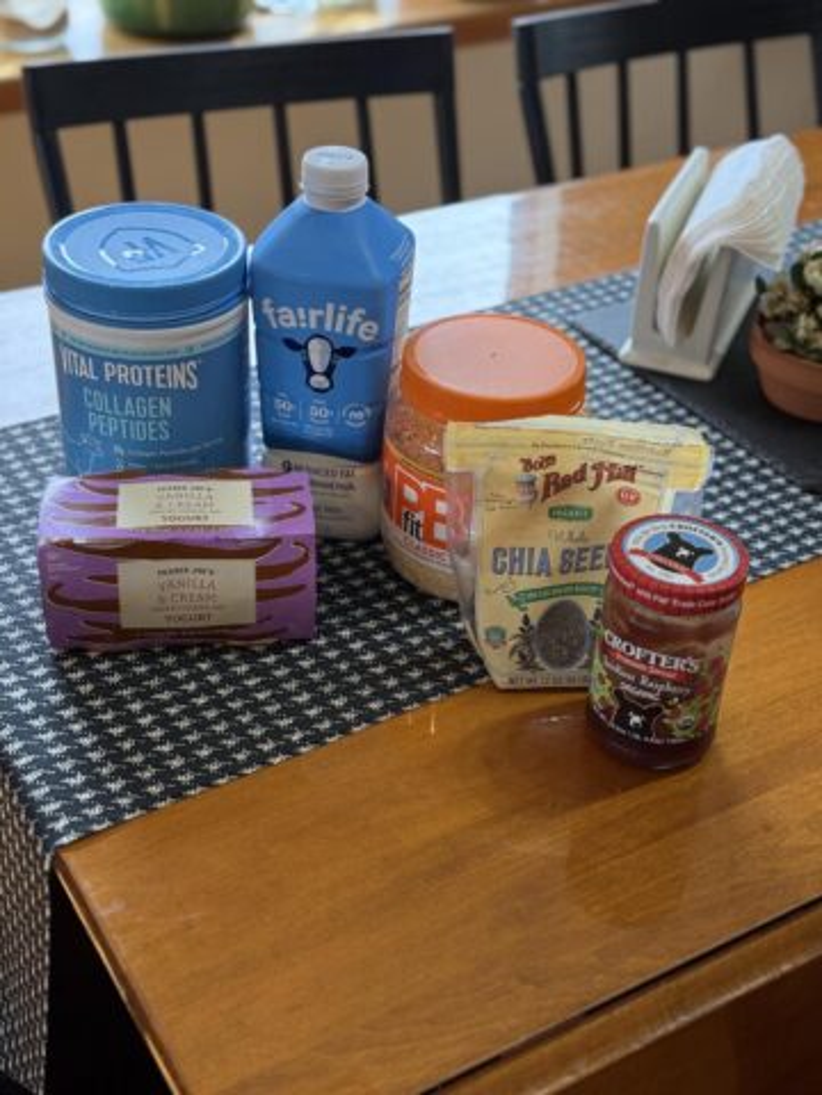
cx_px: 411
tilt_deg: -35.2
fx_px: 1520
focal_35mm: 48
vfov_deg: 39.7
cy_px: 548
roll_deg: -4.7
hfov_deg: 30.3
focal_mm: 6.76
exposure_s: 1/120
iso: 100
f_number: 1.78
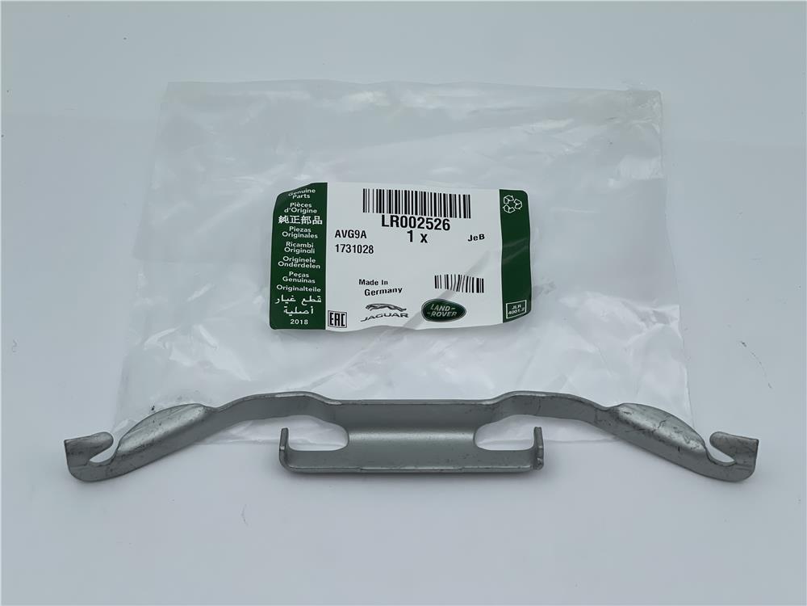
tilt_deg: -50.1
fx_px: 1492
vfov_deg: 22.9
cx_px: 404
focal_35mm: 64
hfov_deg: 30.3
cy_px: 303
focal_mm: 7.5
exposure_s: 1/283
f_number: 2.2
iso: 20
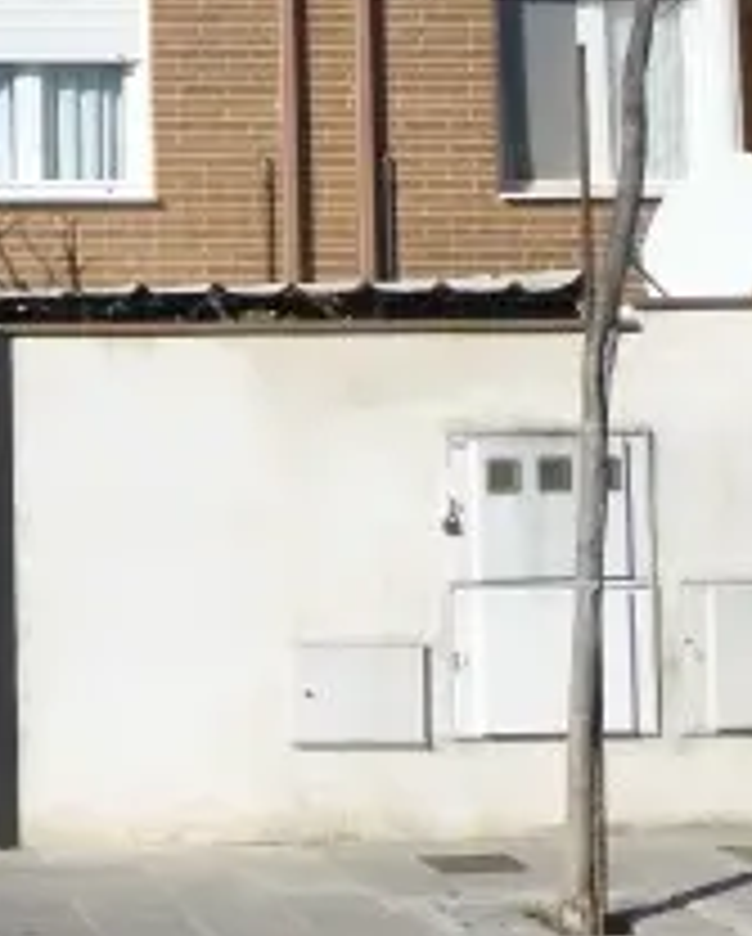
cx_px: -311
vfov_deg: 20.4
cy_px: 198
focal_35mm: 93
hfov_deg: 15.5
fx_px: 2582
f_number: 3.6
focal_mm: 5.4
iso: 100
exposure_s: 1/1300
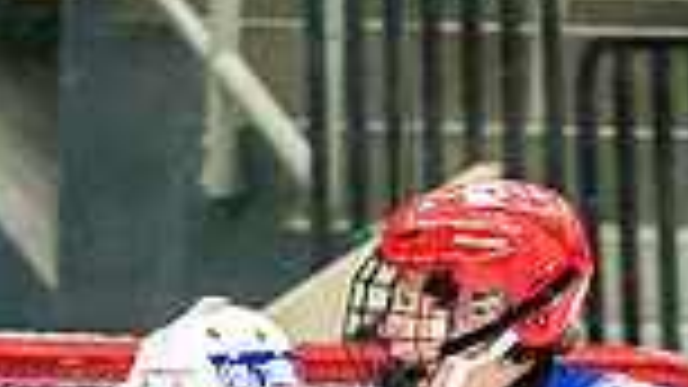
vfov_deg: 1.0
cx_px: 134
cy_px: 1135
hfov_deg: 1.7
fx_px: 22818
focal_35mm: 1251
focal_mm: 200
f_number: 2.8
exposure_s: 1/1250
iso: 3200
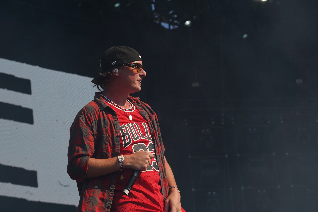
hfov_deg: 19.5
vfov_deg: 13.0
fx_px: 927
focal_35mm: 105
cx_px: 159
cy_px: 106
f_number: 8
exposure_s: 1/500
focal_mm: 105
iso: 100
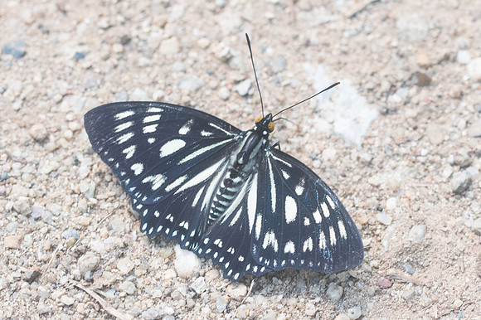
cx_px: 240
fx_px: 6336
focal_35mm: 475
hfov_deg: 4.3
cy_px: 183
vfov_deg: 2.9
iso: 640
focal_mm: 150
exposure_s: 1/250
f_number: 4.5
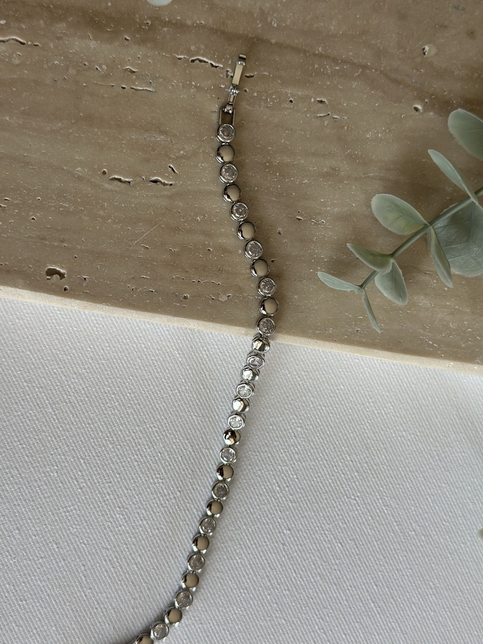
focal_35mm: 48
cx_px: 242
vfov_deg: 39.7
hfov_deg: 30.3
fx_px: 893
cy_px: 322
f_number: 1.78
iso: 80
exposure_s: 1/143
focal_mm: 6.86
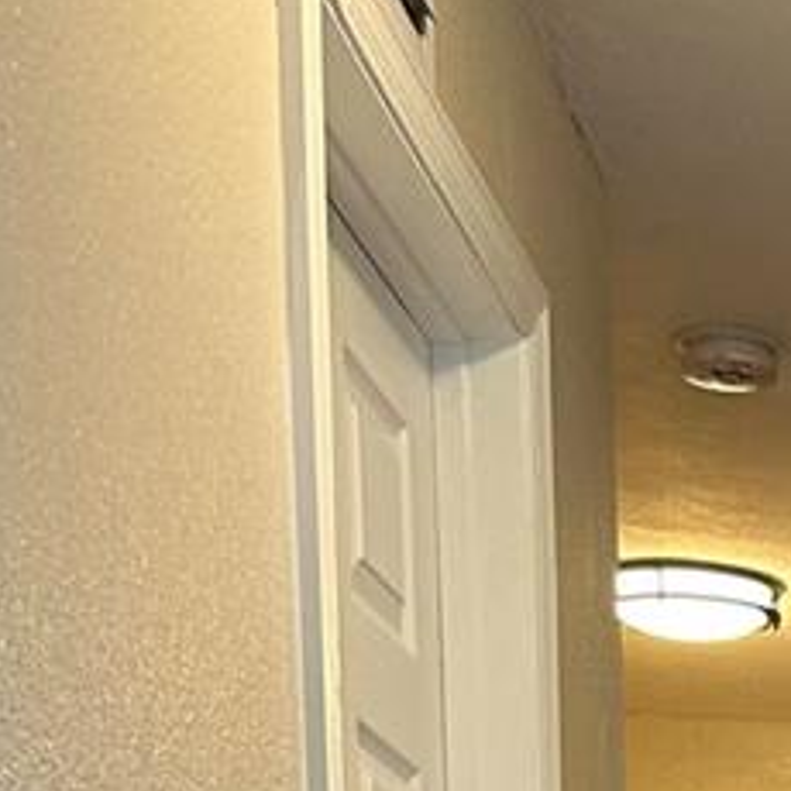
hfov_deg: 13.1
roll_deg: -0.9
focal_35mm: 120
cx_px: 1431
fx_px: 3102
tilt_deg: -8.2
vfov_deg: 12.0
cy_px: 1823
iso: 80
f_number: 1.5
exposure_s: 1/60
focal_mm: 5.7
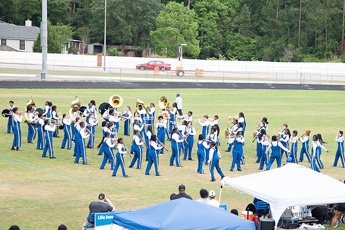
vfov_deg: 10.5
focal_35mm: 131
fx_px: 1253
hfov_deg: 15.7
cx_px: 219
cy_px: 136
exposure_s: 1/200
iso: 100
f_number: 4
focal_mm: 82
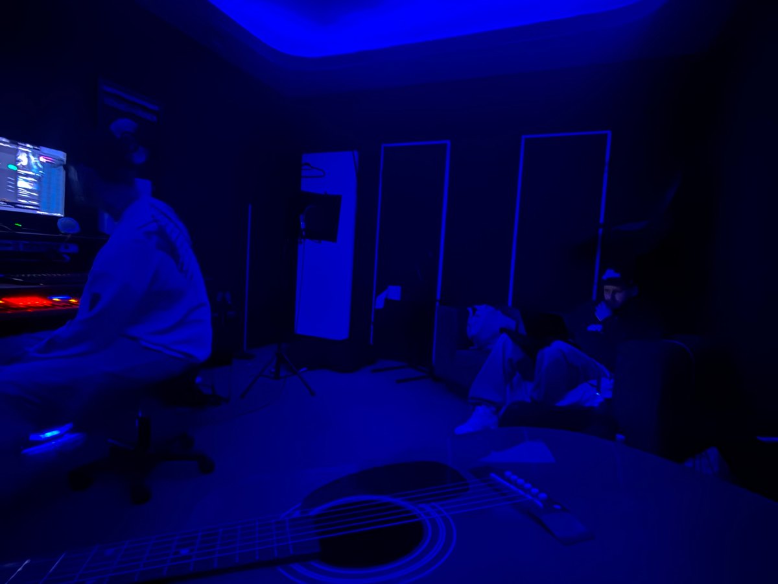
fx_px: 315
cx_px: 389
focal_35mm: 14
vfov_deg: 85.7
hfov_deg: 102.1
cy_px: 292
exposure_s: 1/4
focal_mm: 2.22
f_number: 2.2
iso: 5000
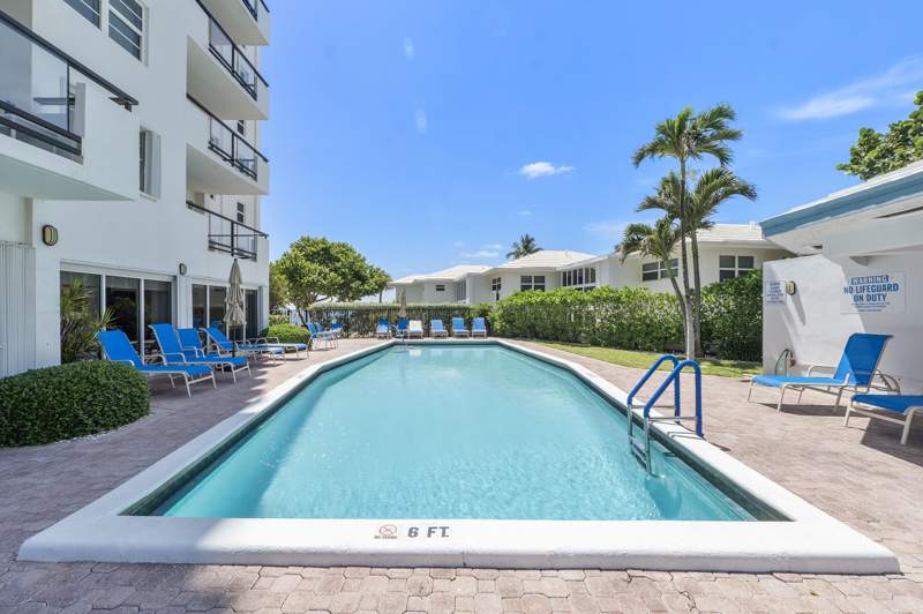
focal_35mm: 15
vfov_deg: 77.2
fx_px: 384
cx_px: 462
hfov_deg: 100.4
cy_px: 307
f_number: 11
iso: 100
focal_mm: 10
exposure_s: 1/200
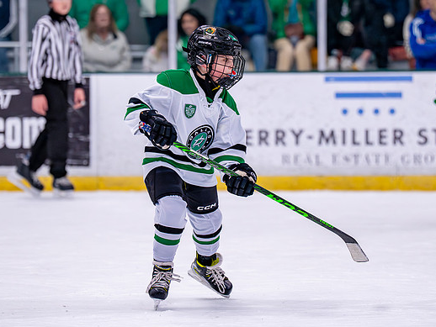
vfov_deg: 6.0
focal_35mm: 247
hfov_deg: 8.0
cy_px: 147
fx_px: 3112
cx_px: 211
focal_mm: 147
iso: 2500
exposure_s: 1/1250
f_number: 2.8
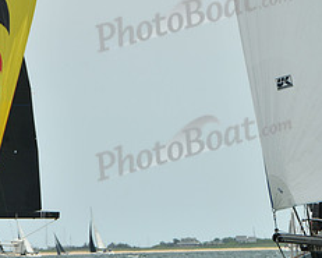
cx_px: 365
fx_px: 4500
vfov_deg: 3.3
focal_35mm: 472
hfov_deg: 4.1
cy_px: 197
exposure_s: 1/1250
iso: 320
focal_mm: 200
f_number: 9
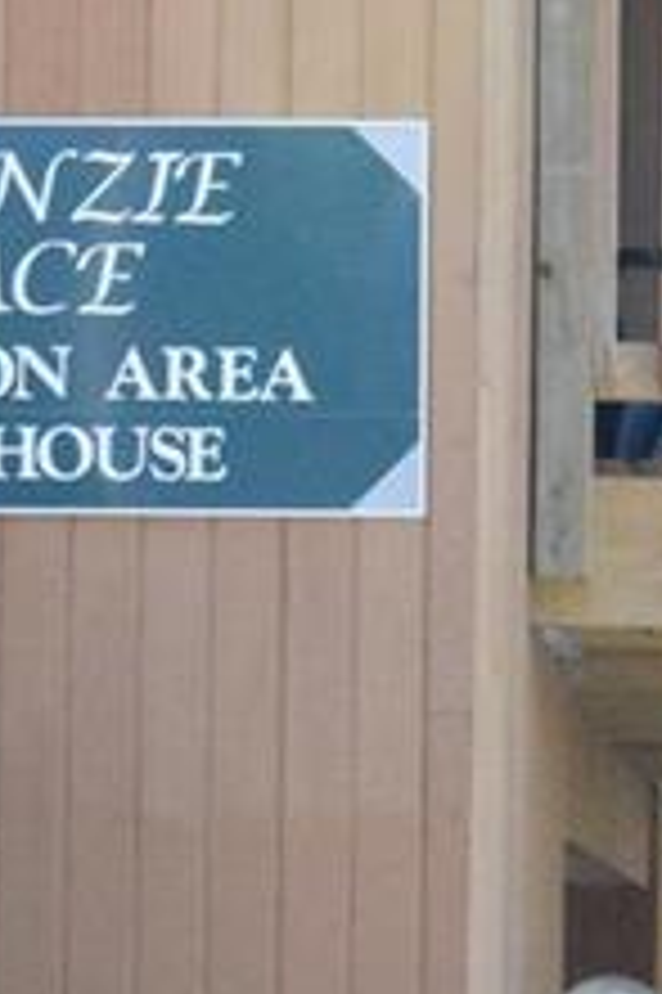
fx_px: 5470
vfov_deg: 10.4
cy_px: 675
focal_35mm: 198
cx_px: 581
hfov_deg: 6.9
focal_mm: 38
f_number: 18
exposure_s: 1/1250
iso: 12800
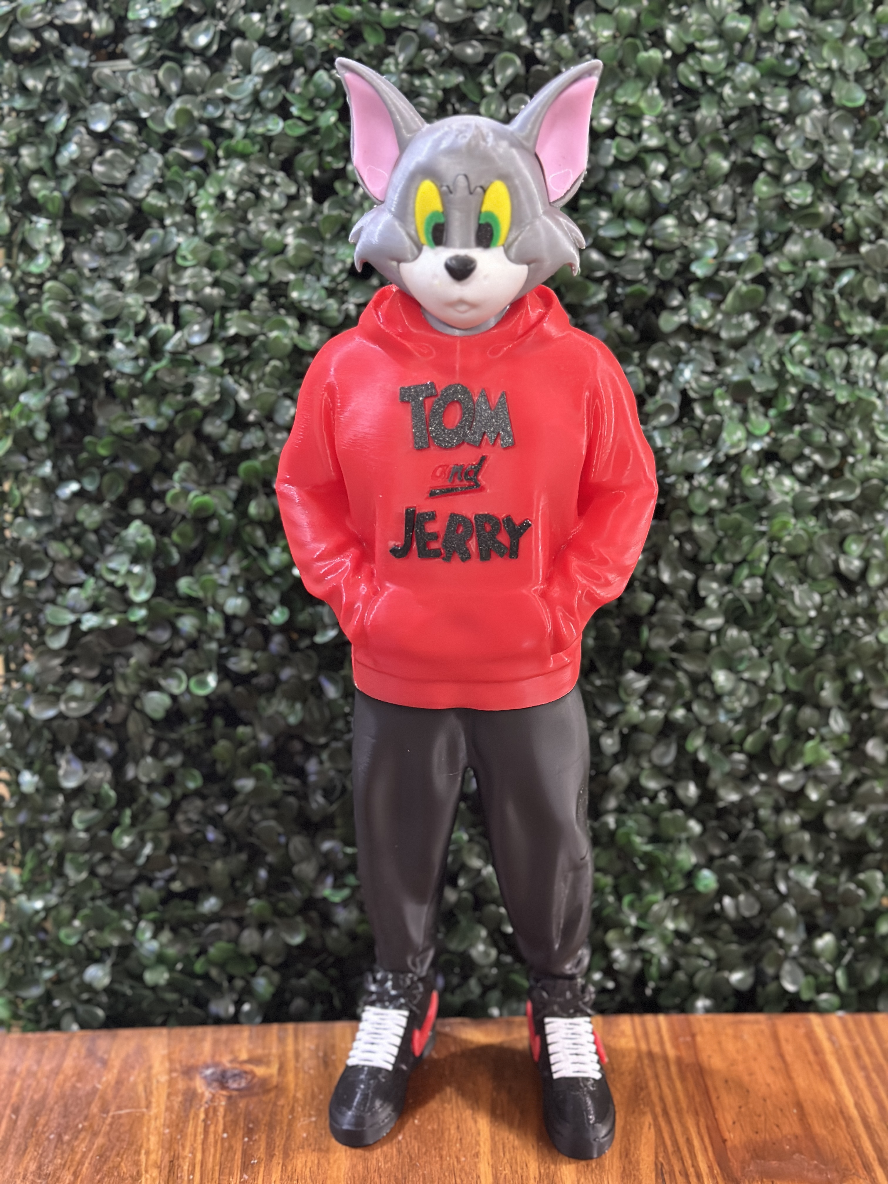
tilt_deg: -19.1
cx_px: 444
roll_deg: -0.3
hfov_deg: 30.3
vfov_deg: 39.7
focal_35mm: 48
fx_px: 1642
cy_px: 592
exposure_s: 1/25
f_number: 1.78
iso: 800
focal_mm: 6.86
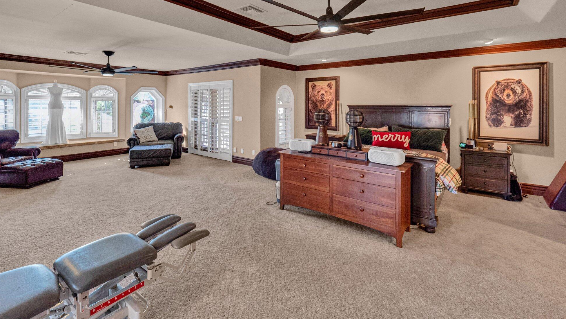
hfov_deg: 99.4
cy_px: 124
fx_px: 240
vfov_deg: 66.3
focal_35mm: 16
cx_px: 280
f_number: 4
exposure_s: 1/13
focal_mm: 7
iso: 800
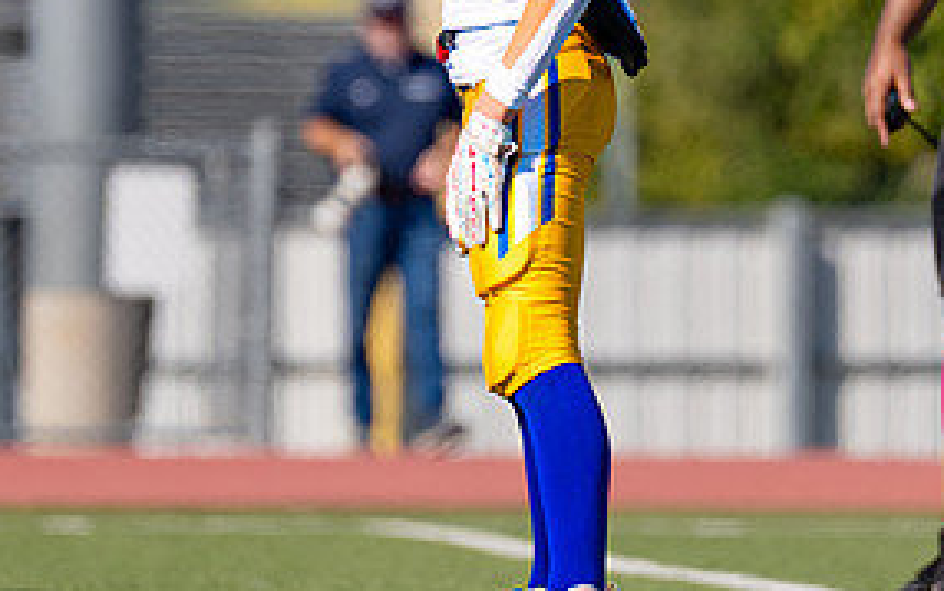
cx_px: 483
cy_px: 11
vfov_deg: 1.9
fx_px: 17965
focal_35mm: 698
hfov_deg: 3.0
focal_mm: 200
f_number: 2.8
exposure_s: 1/2500
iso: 100
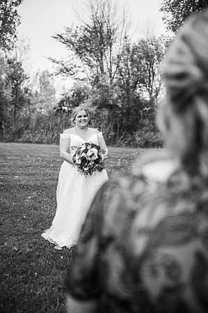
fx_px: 382
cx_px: 104
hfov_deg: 30.4
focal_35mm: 44
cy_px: 156
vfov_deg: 44.5
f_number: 2.8
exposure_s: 1/1000
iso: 320
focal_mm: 44
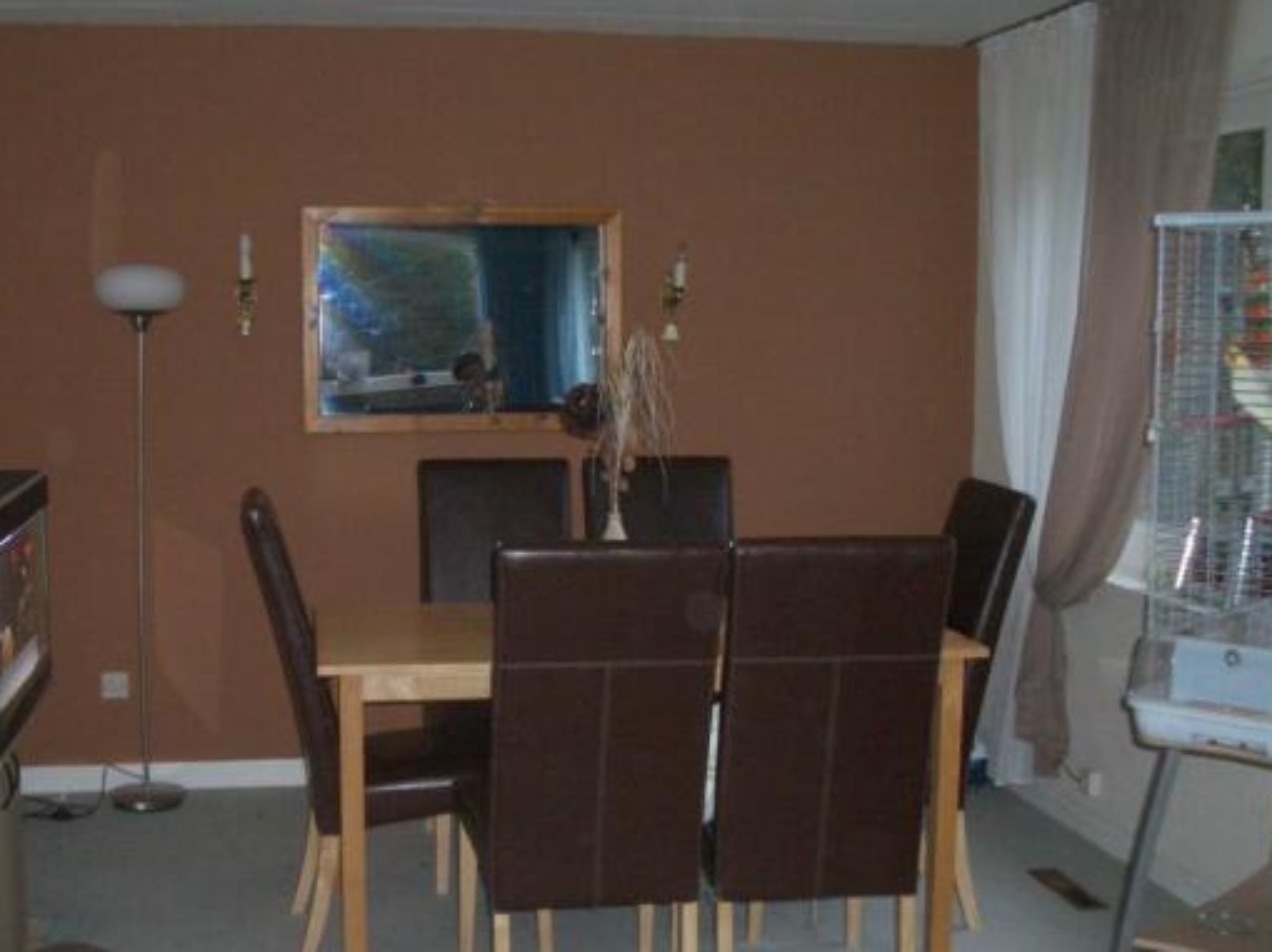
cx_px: 586
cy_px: 501
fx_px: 1726
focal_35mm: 47
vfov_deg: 30.8
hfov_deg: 40.4
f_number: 2.8
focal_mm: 6.8
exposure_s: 1/60
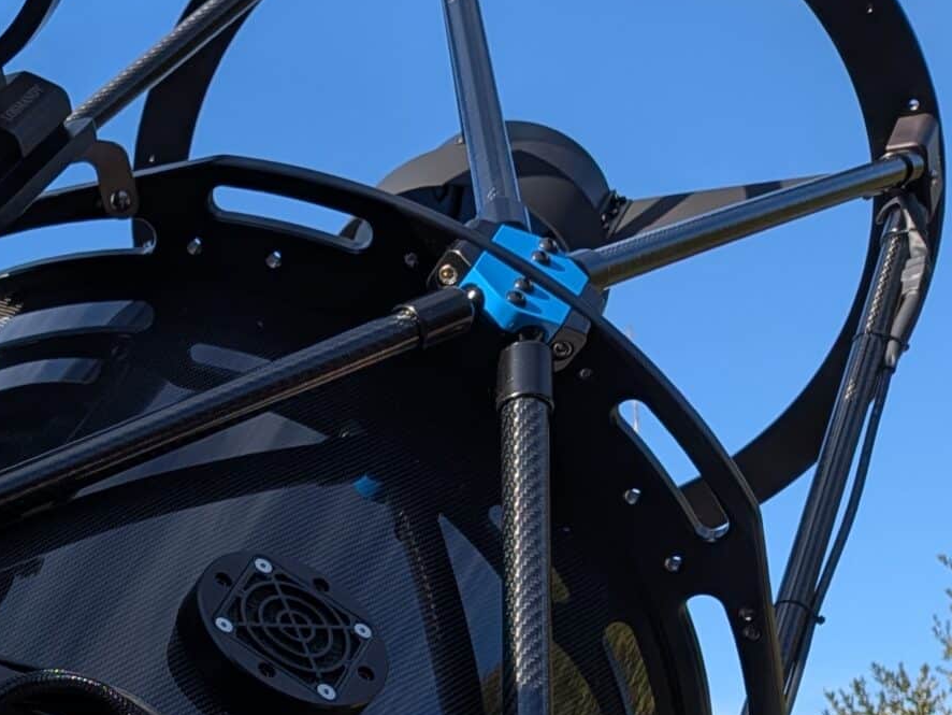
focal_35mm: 78
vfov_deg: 17.7
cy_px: 927
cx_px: -337
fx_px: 2146
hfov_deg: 22.1
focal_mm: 4.53
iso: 33
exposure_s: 1/1160
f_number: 1.7
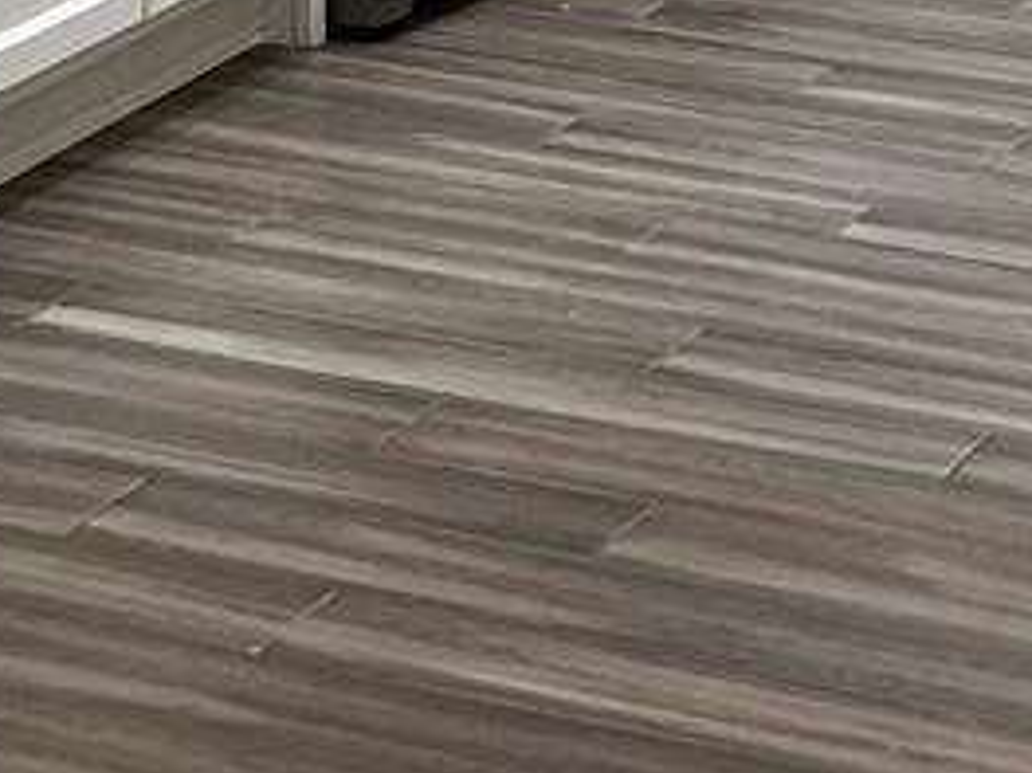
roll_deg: -0.5
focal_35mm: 158
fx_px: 4708
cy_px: -698
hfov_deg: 12.5
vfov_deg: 8.9
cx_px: 695
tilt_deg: -8.2
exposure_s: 1/60
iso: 64
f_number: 1.5
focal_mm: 5.7
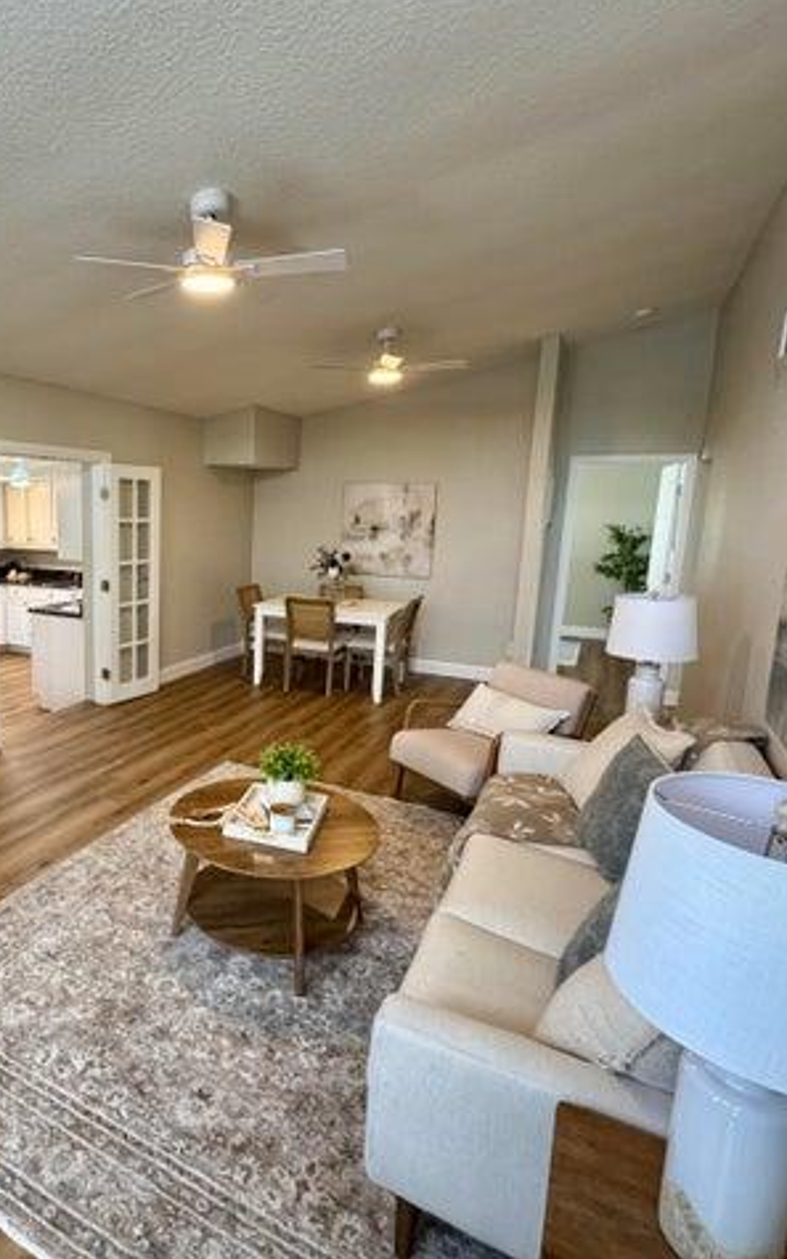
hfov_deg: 56.0
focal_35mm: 20
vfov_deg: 85.1
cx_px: 175
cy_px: 626
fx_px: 686
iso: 320
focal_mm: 2.22
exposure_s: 1/120
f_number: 2.2
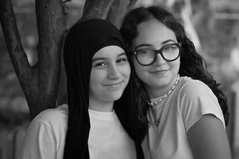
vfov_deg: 11.2
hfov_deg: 16.8
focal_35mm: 122
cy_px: 78
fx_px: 810
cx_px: 141
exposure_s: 1/631
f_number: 4
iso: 200
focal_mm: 85
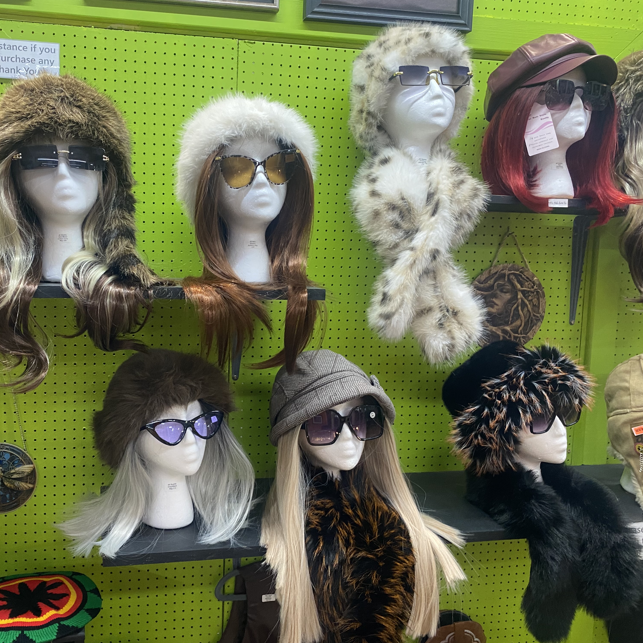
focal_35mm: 31
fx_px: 651
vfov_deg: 52.5
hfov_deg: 51.6
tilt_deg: -5.9
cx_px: 216
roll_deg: -1.1
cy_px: 322
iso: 200
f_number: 1.8
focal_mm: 4.25
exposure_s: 1/50
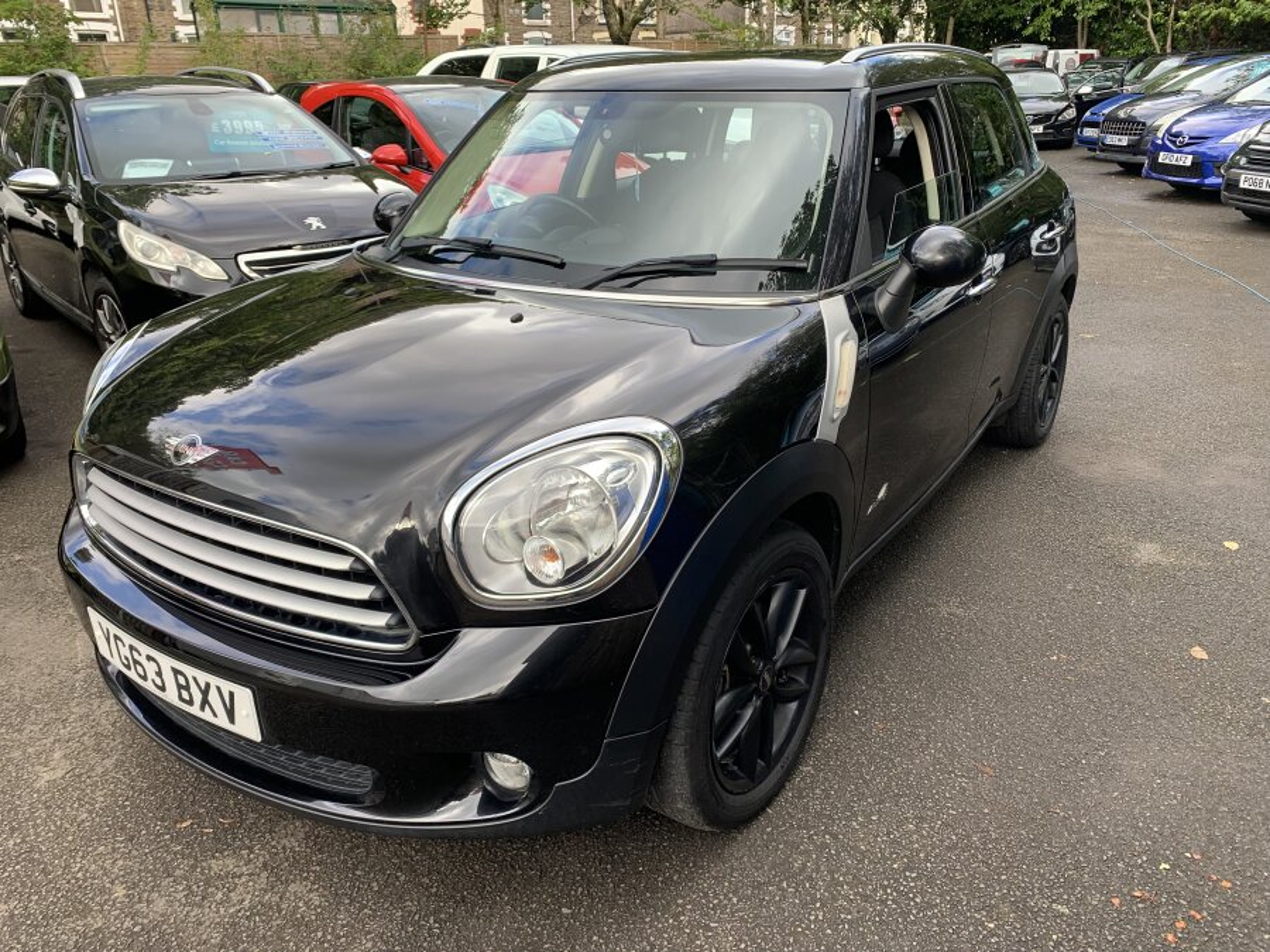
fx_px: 954
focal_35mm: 26
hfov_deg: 67.3
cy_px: 476
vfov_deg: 53.1
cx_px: 635
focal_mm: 4.25
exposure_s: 1/265
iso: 25
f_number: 1.8
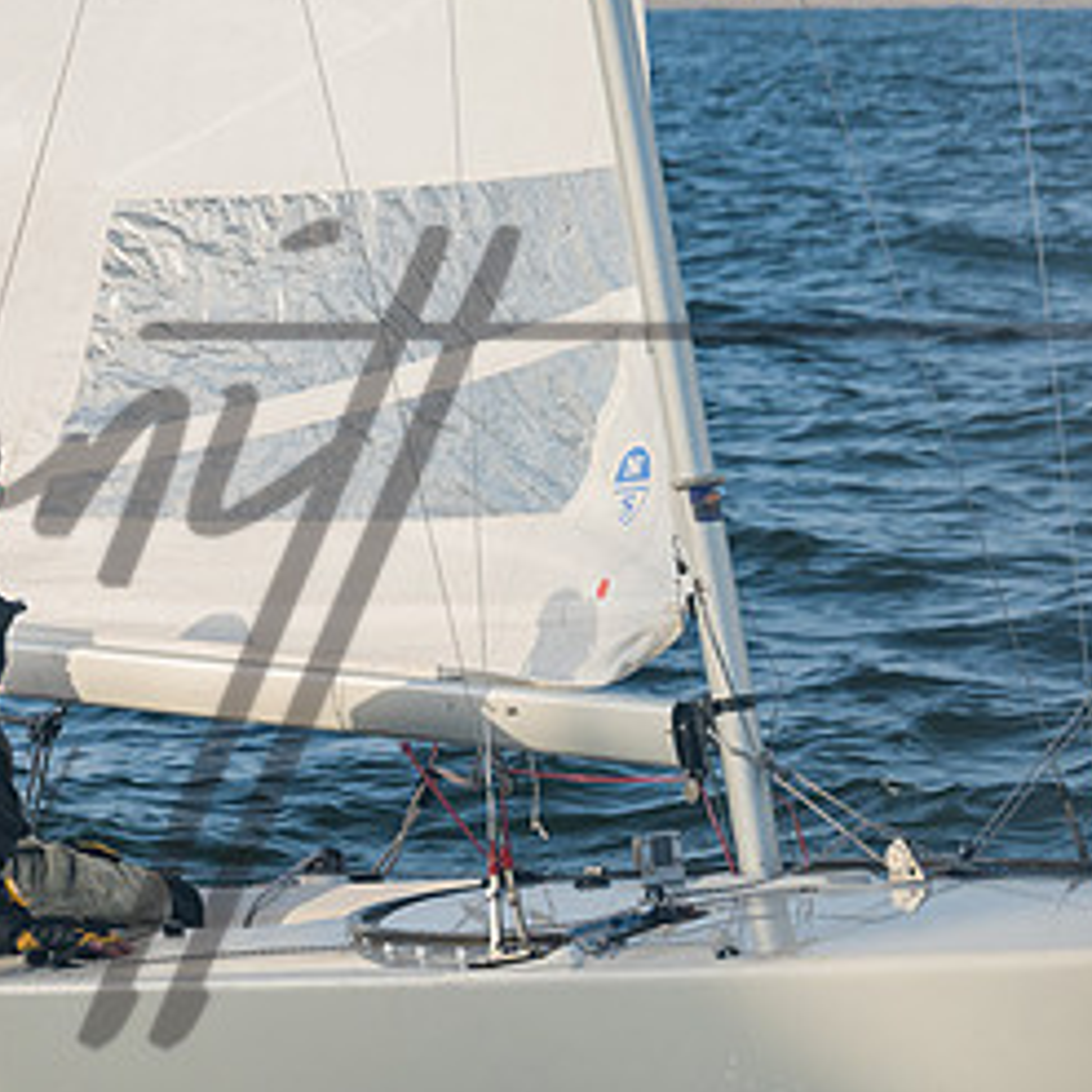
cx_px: -115
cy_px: 435
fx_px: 7852
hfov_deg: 7.9
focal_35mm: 220
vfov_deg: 8.0
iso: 400
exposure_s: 1/640
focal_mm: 110
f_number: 6.3
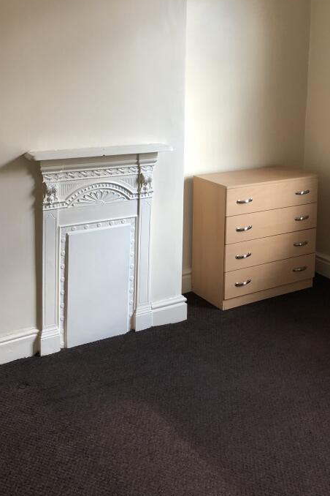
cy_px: 142
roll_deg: -1.3
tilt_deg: -7.7
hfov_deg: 30.1
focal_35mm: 44
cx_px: 241
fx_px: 605
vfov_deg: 43.5
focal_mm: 4
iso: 25
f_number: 1.8
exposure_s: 1/33
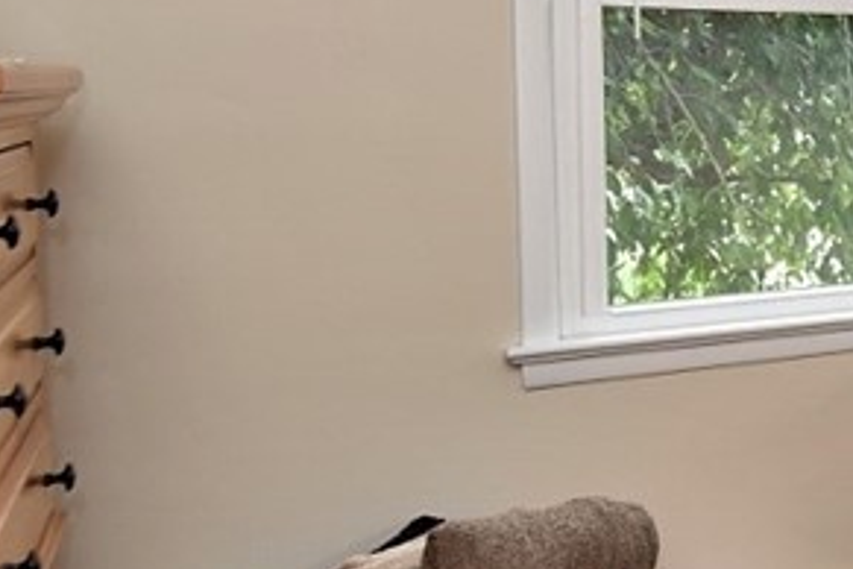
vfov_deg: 23.6
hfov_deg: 25.4
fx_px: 1327
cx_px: 1325
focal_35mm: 56
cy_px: 75
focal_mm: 10
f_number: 7.1
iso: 200
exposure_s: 1/50
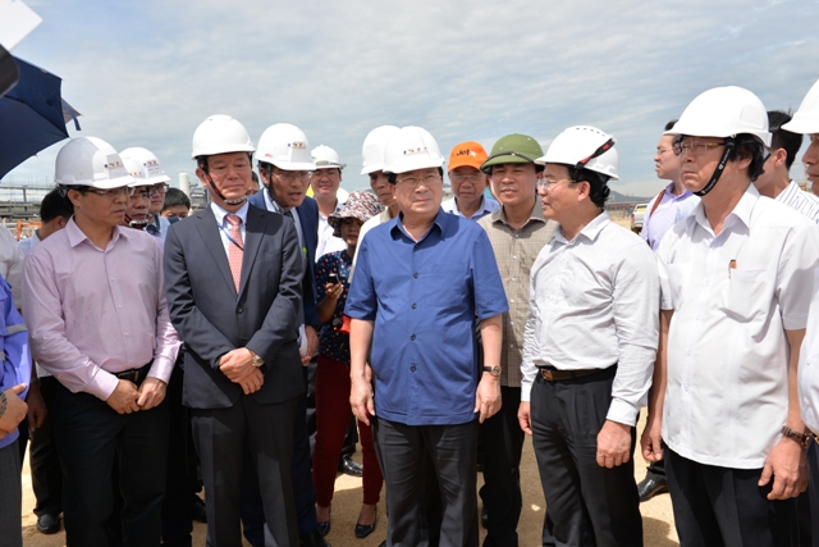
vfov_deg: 42.3
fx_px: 705
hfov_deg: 60.3
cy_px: 274
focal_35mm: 31
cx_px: 410
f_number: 10
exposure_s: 1/400
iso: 200
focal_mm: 31
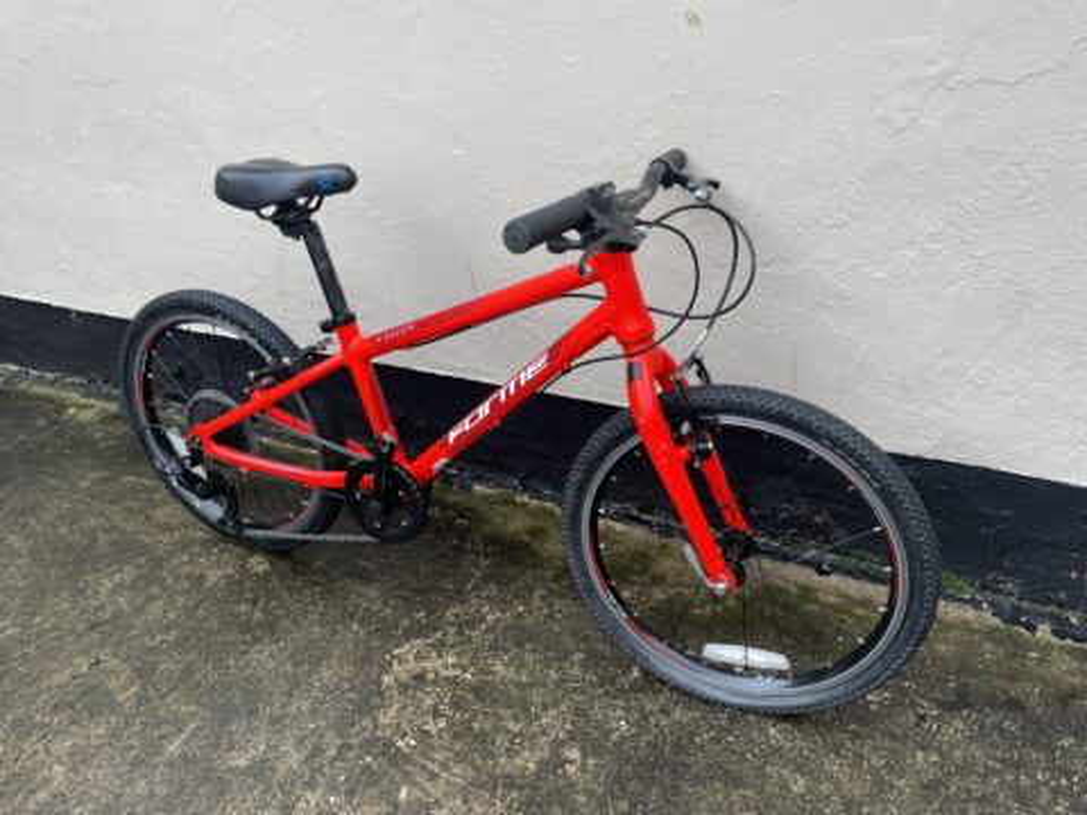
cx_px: 544
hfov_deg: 67.3
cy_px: 408
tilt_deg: -30.5
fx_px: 816
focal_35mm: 26
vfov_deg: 53.1
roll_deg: +5.6
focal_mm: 4.2
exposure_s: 1/121
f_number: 1.6
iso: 50
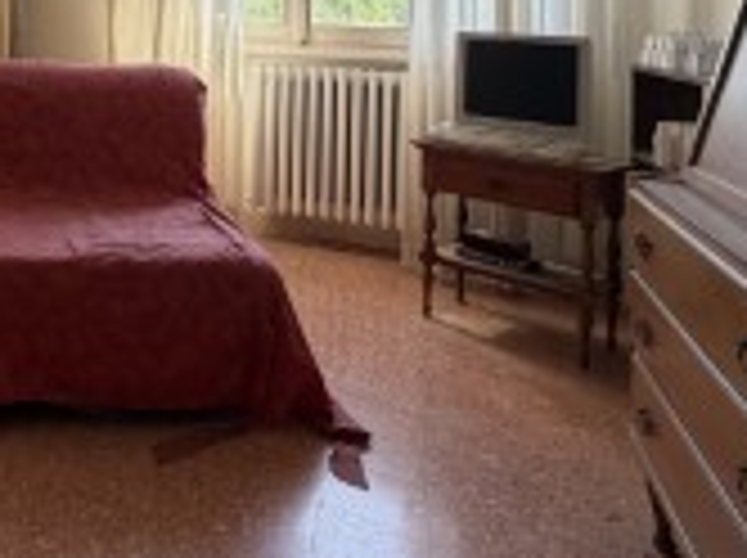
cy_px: -22
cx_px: 2
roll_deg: -2.7
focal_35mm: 36
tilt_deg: +1.7
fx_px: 776
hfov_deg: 44.0
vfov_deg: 35.1
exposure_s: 1/121
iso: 160
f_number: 2.2
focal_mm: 2.22
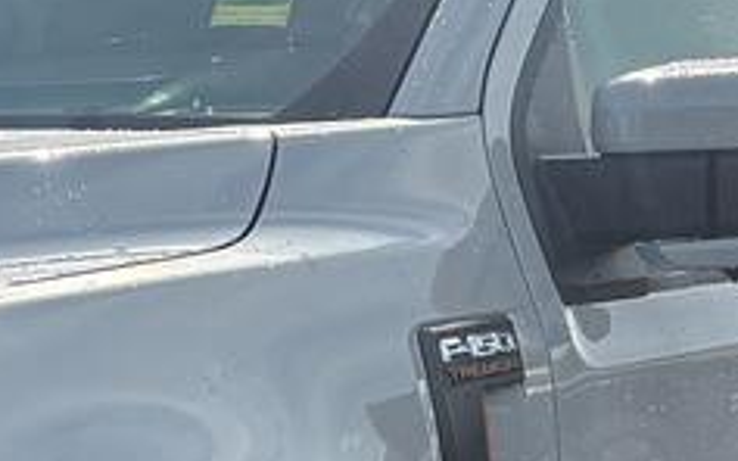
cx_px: -37
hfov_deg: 13.8
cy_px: 327
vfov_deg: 8.8
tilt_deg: -3.5
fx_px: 2996
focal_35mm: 149
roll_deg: +1.5
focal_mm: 5.96
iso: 50
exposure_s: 1/3831
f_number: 1.6
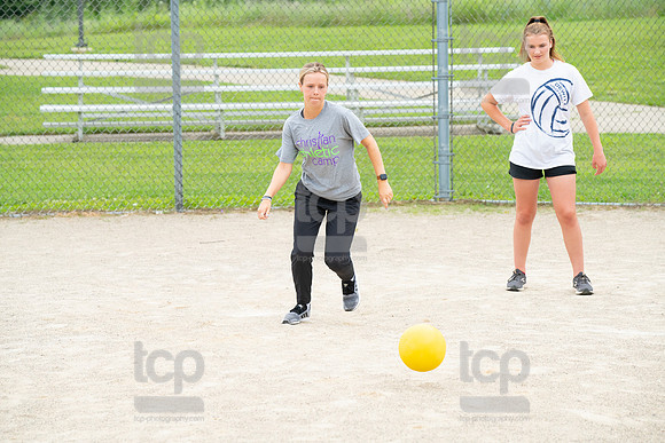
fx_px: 2494
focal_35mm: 135
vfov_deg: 10.2
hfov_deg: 15.2
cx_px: 332
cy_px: 222
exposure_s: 1/1000
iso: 1250
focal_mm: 135
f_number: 5.6
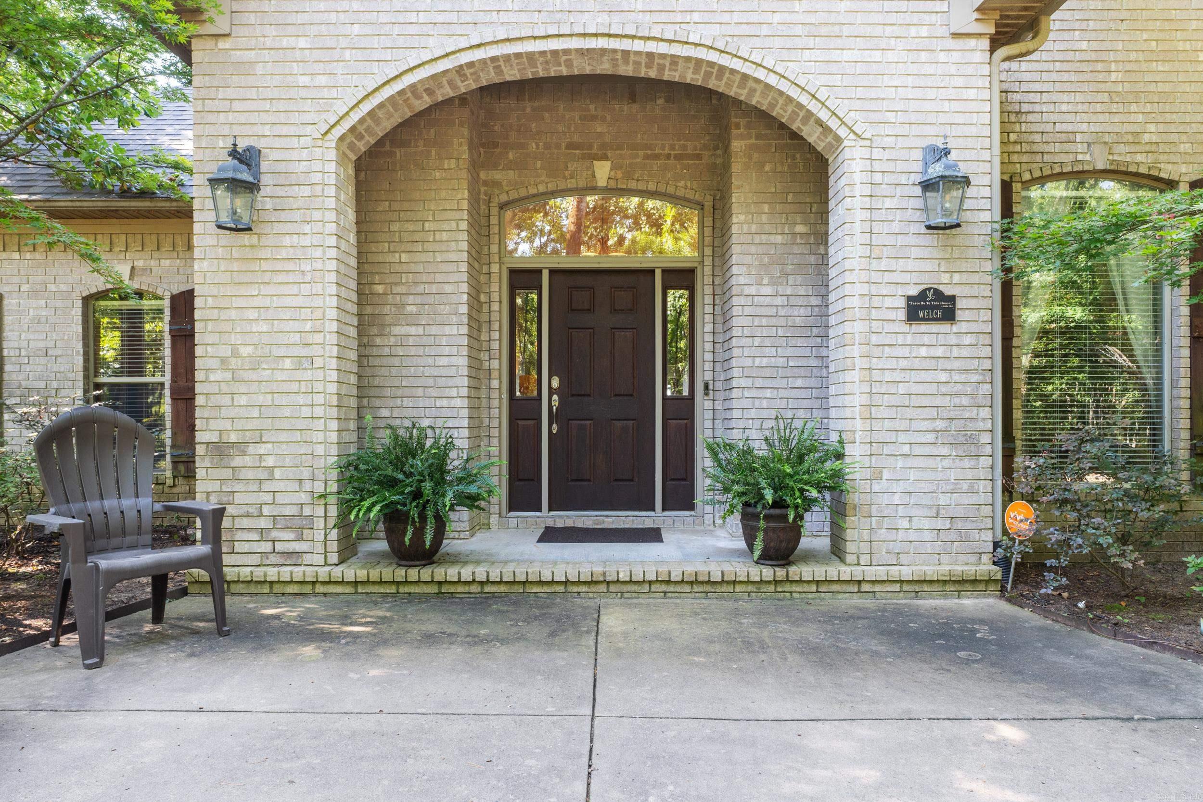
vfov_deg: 56.8
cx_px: 602
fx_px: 742
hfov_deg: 78.1
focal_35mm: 22
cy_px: 401
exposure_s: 1/20
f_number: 8
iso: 320
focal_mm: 14.8
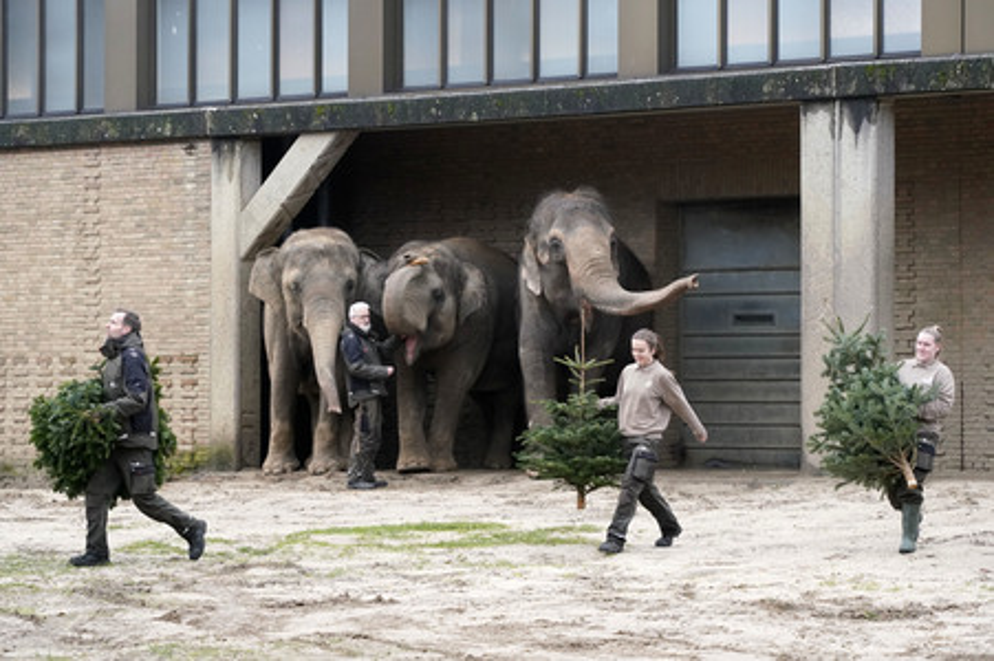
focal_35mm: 109
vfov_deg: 12.5
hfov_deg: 18.8
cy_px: 330
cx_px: 497
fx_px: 3007
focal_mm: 109
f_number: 6.3
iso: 3200
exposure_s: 1/400
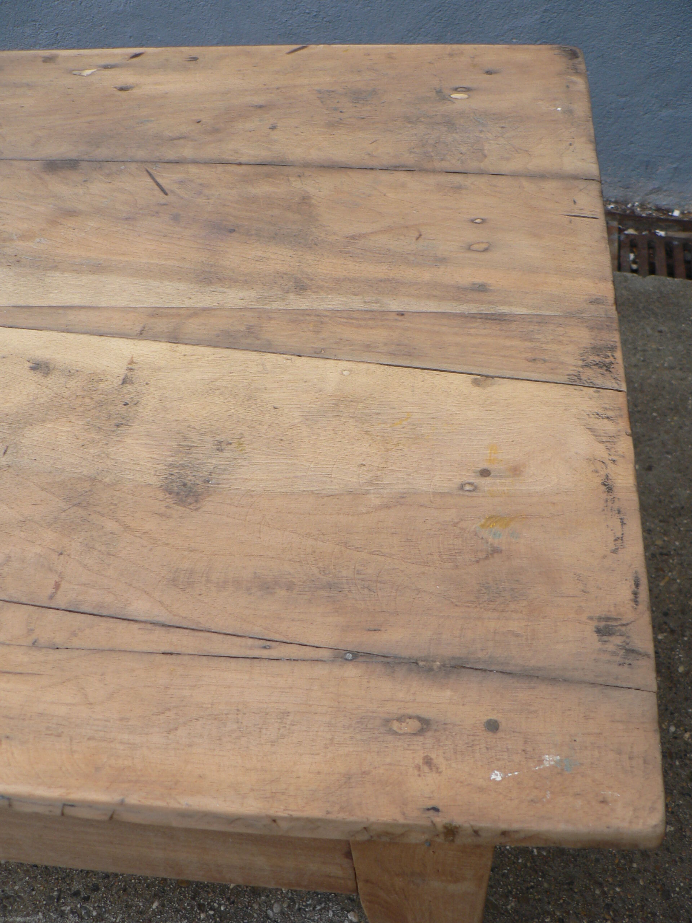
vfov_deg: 51.4
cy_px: 462
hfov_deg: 39.7
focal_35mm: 36
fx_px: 960
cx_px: 346
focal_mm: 6
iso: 80
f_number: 2.8
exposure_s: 1/60
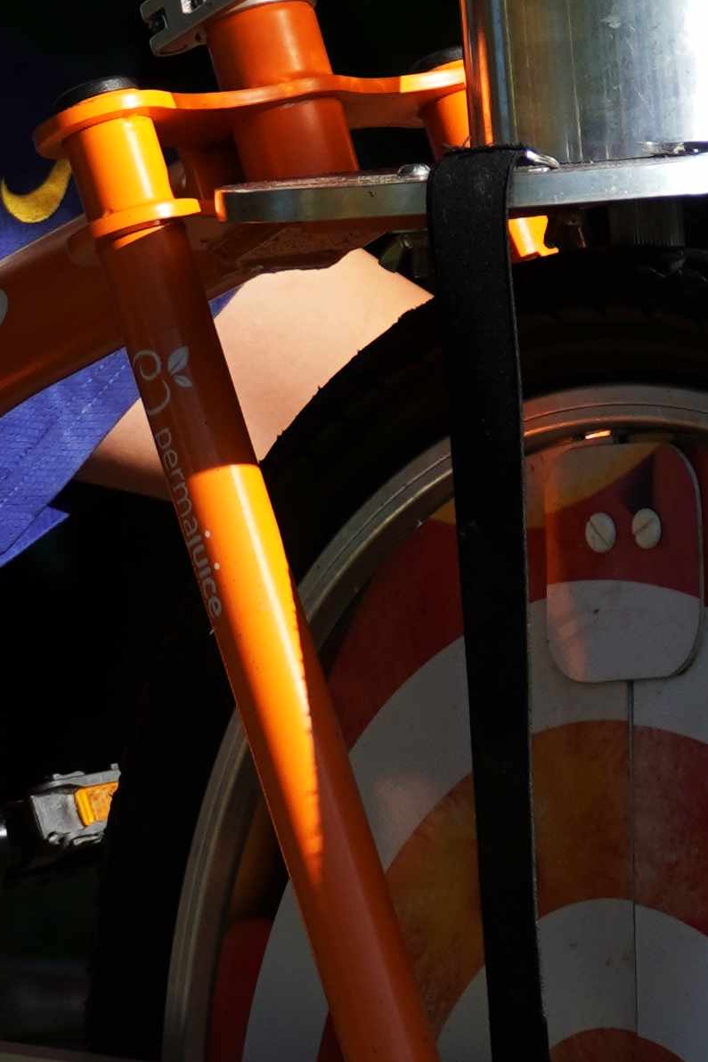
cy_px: 1174
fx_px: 14023
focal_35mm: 476
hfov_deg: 2.9
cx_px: 64
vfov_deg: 4.3
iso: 100
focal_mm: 63
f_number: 4
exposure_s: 1/1000
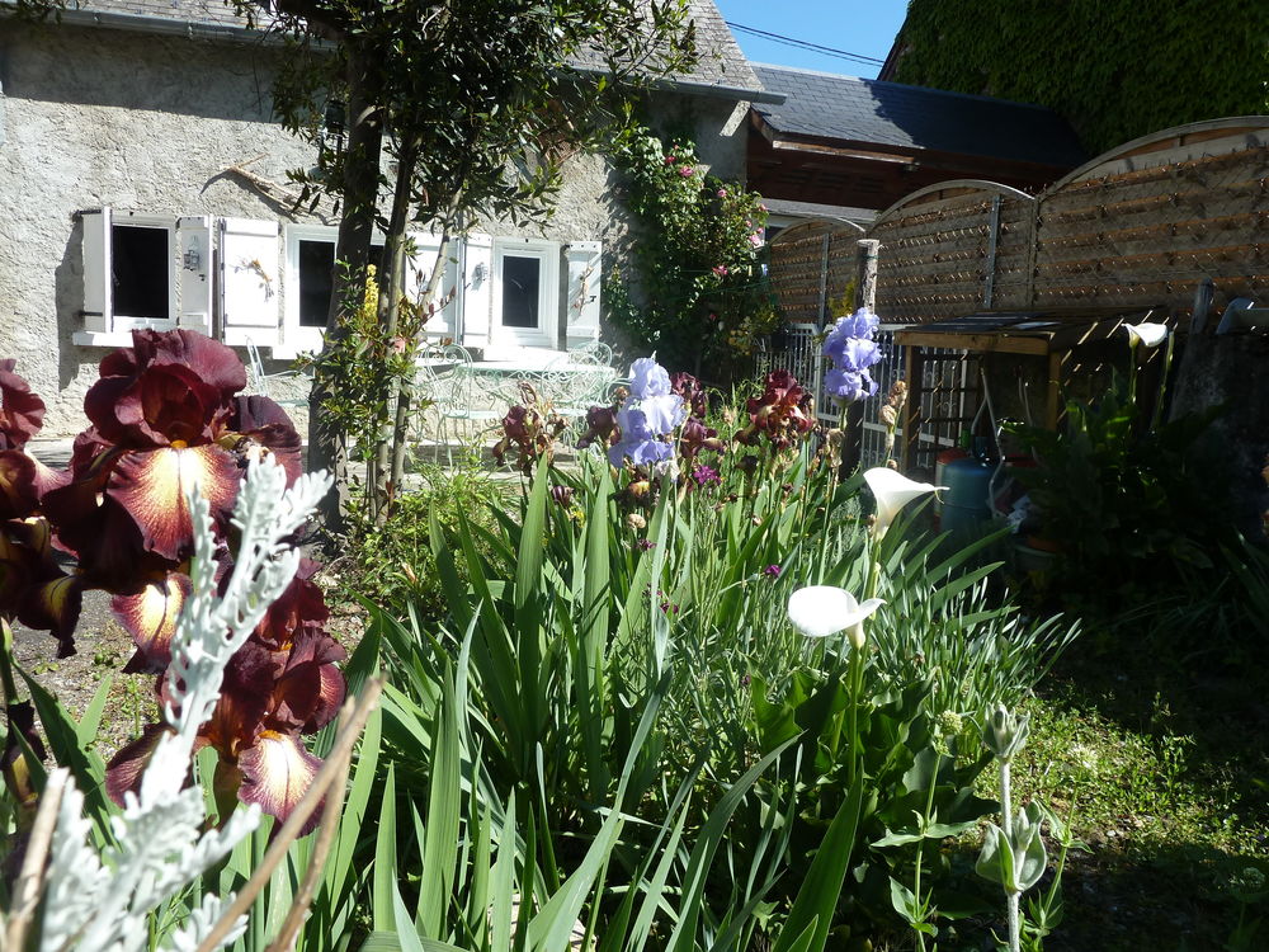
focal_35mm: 25
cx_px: 634
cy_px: 476
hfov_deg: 69.4
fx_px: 916
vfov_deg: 54.9
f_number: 4
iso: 80
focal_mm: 4.1
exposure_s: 1/320
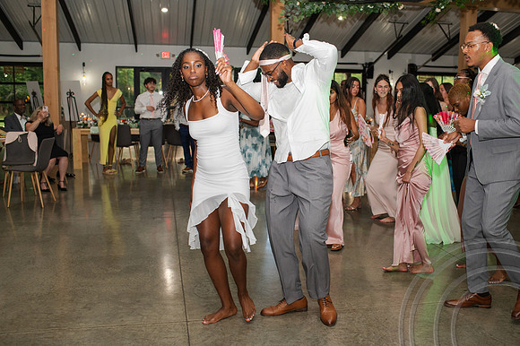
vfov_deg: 35.6
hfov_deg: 51.5
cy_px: 173
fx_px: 539
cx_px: 277
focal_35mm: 37
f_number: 3.2
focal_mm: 35
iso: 800
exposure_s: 1/200
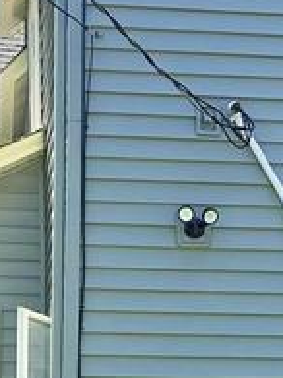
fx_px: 1375
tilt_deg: +6.1
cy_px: 407
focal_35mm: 126
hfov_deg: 11.7
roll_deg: +0.4
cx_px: 178
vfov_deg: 15.3
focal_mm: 6.76
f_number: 1.78
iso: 80
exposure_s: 1/2525
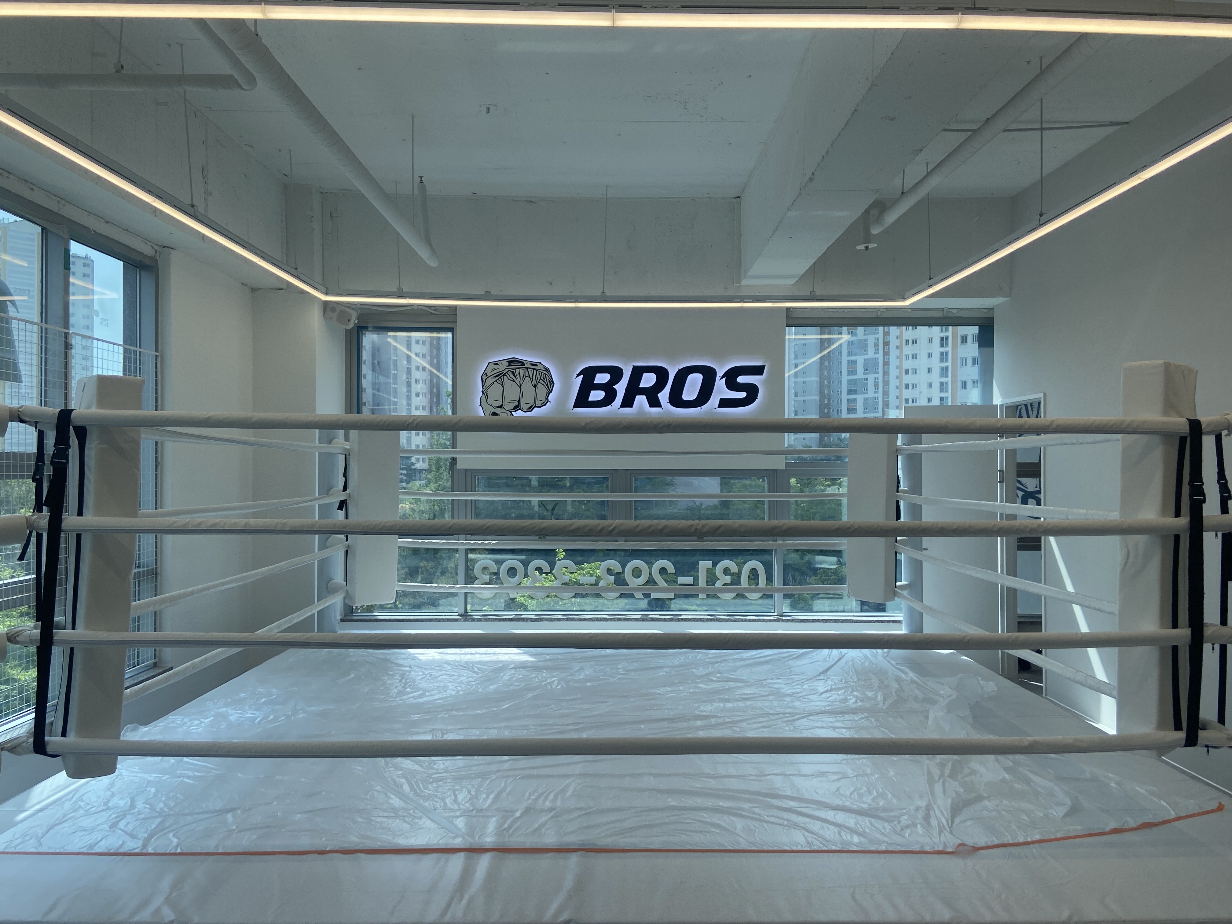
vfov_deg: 53.1
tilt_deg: +0.9
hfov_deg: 67.3
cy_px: 462
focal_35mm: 26
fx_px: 925
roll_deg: +0.0
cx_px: 616
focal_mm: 4.25
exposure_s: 1/839
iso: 32
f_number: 1.8
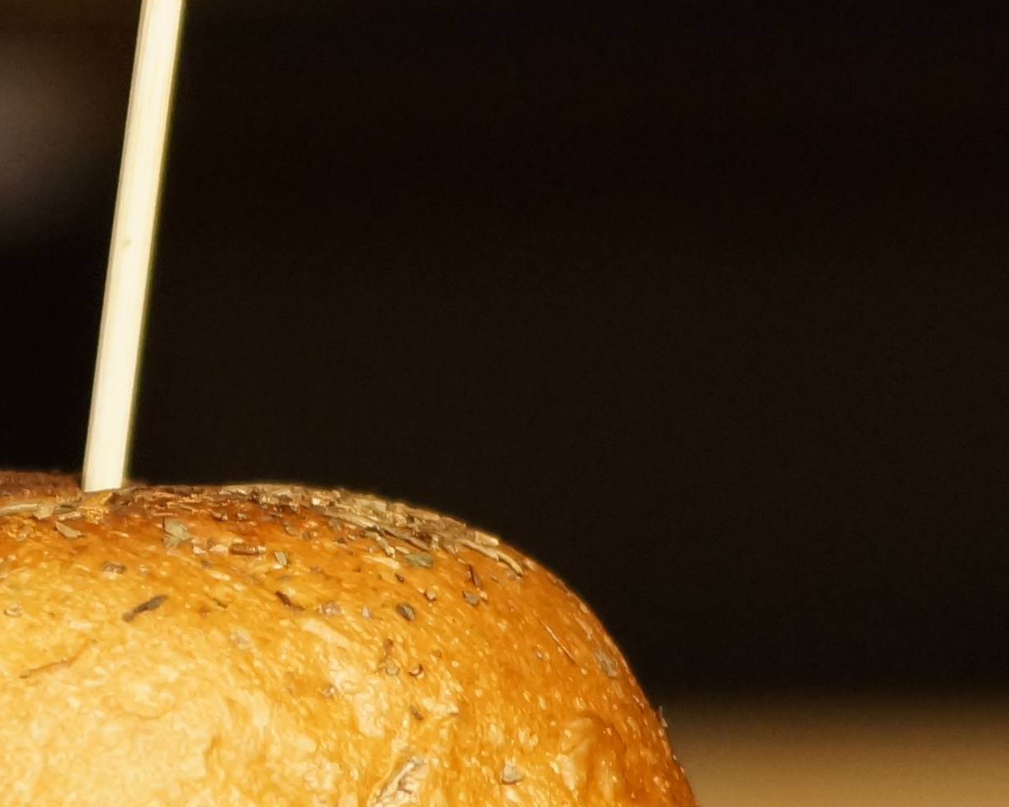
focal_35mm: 754
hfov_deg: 2.6
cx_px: 8
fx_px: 22516
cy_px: 677
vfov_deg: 2.1
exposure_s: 1/80
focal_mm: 135
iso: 800
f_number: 4.5
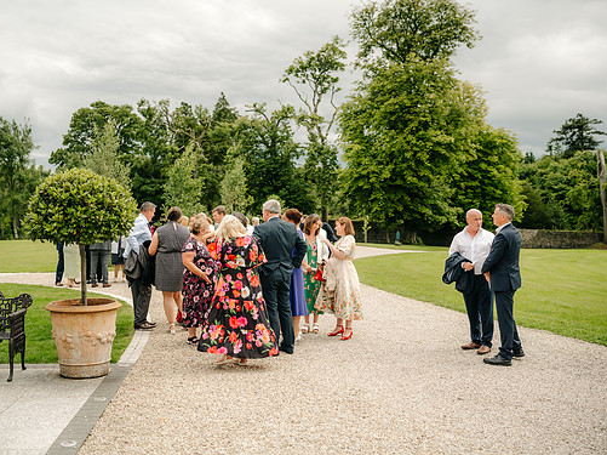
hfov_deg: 47.8
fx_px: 683
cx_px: 263
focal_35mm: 39
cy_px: 225
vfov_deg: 36.8
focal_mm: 35
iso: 100
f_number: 2.5
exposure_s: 1/1250
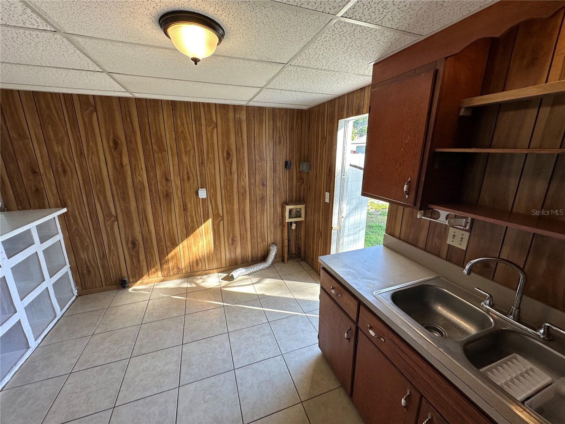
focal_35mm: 14
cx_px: 282
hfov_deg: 102.1
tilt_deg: -14.6
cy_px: 212
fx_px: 229
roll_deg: +0.0
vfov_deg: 85.7
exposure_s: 1/120
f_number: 2.2
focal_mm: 2.22
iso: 64
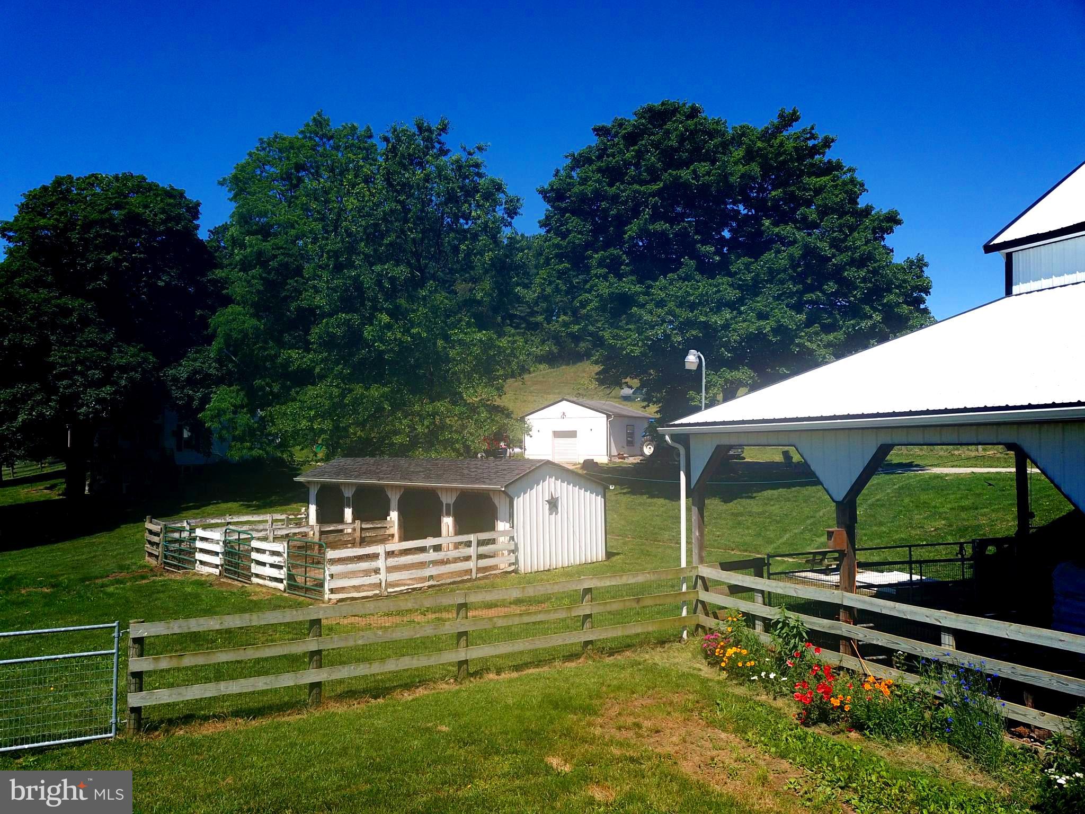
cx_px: 542
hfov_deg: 67.3
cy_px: 407
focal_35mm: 26
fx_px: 815
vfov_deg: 53.1
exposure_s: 1/1626
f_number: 2.2
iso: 100
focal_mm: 4.73
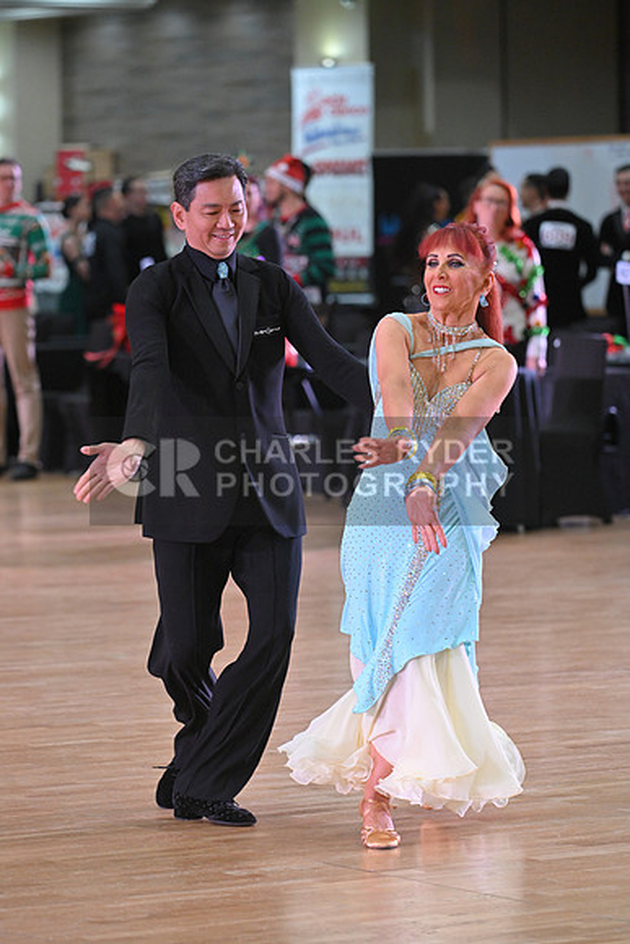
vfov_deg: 11.4
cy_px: 472
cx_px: 315
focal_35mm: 180
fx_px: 4722
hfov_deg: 7.6
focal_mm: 180
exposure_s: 1/400
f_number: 5
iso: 3200
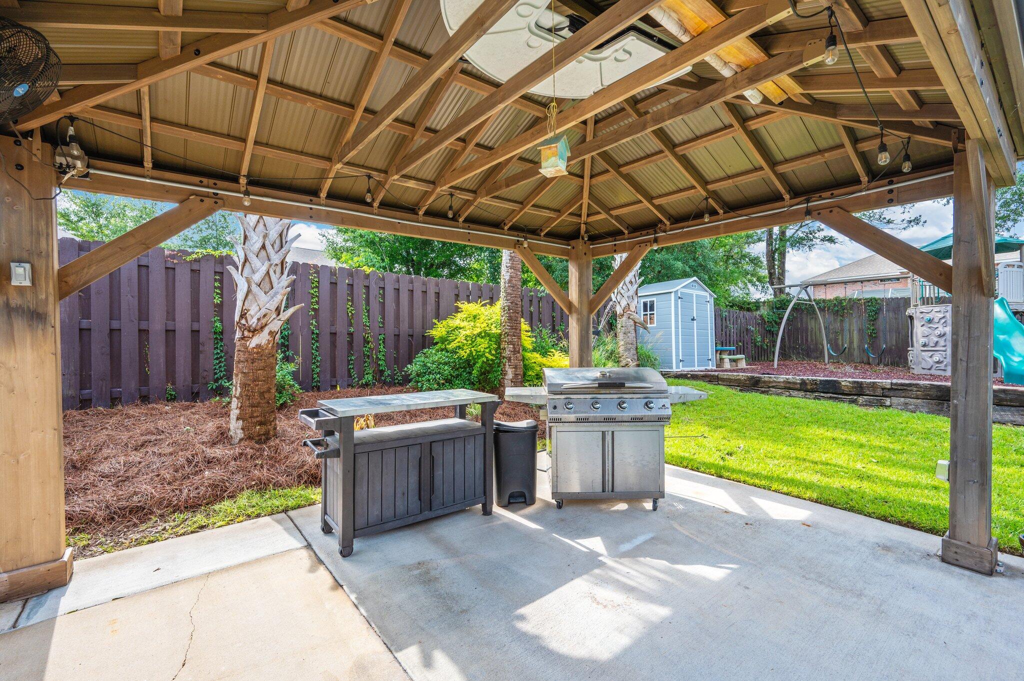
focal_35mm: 15
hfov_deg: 100.4
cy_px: 340
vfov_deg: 77.2
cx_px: 512
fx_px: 426
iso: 100
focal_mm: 15
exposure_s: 1/100
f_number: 9
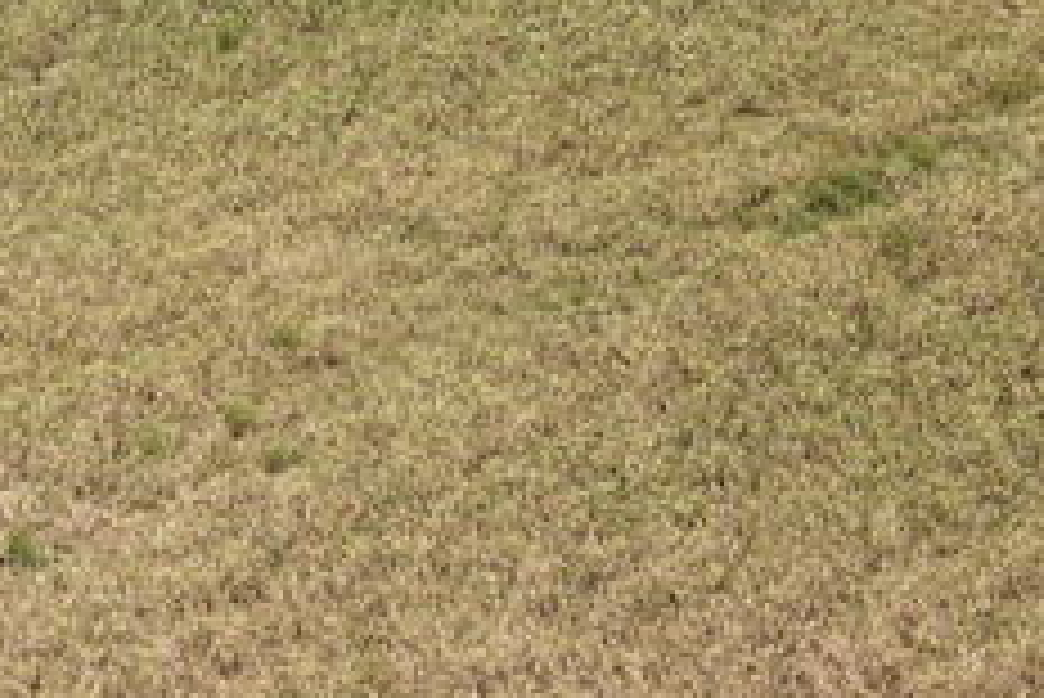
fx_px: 2495
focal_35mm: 86
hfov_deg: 20.3
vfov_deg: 14.8
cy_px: -351
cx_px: -522
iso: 100
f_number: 2.8
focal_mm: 4.5
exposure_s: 1/640
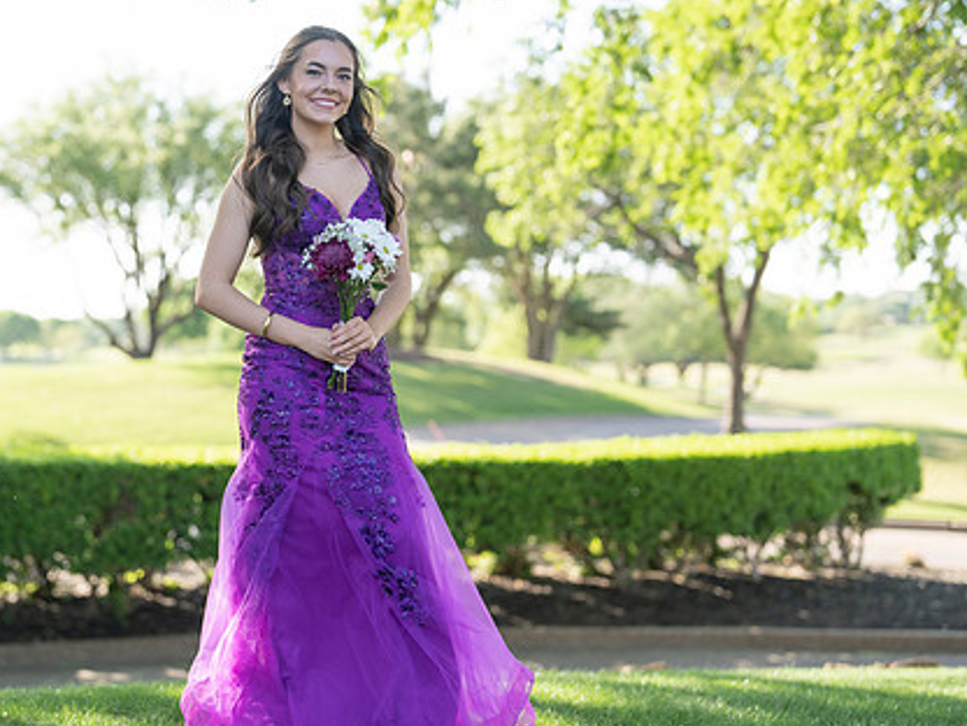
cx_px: 330
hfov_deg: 28.8
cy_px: 366
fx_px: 1872
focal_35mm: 67
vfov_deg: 21.9
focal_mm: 50
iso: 160
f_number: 1.8
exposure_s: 1/1000
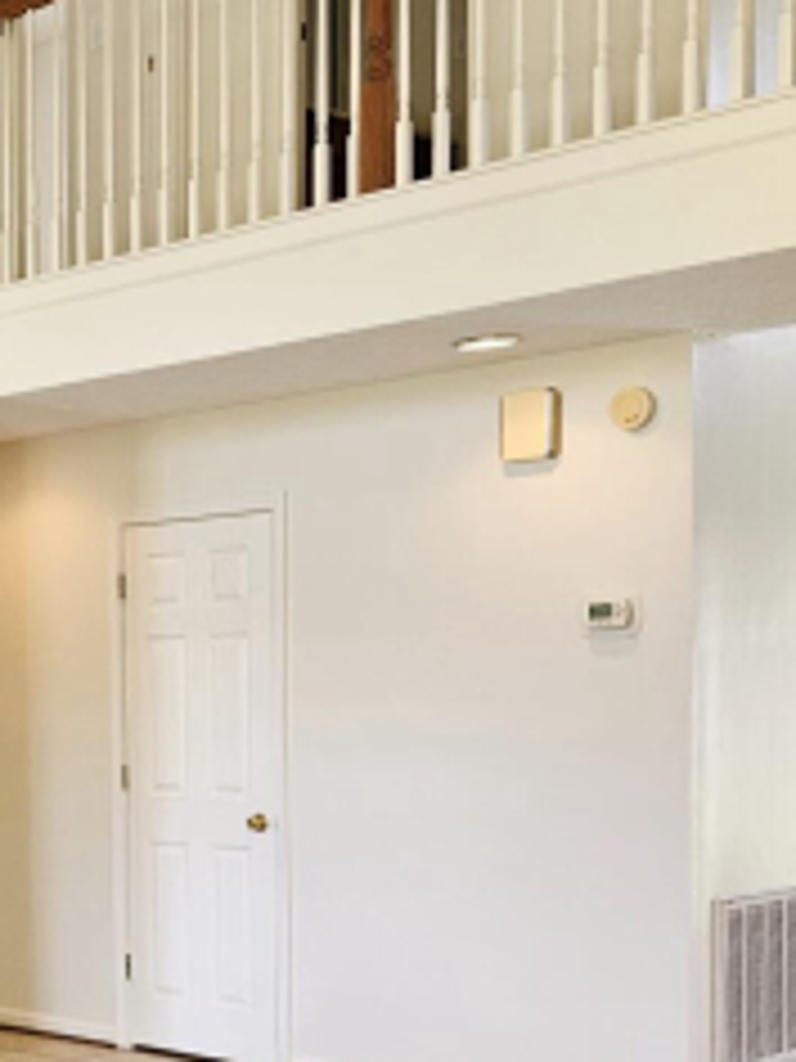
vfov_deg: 29.3
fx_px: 1993
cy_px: 826
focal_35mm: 65
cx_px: -193
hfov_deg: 20.9
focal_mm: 5.4
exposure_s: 1/120
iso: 125
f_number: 1.8
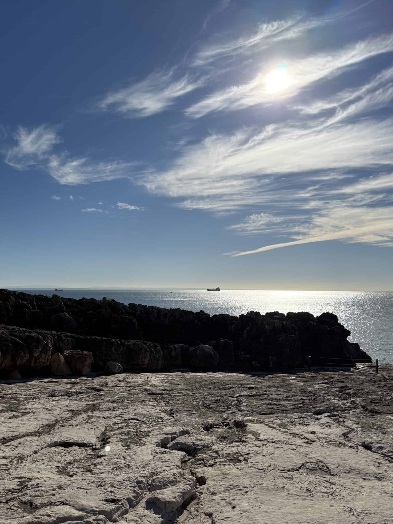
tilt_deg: +3.4
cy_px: 264
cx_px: 193
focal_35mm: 29
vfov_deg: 61.7
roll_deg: -1.6
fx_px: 439
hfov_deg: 48.2
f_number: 1.78
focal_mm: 6.76
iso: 64
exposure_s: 1/17544
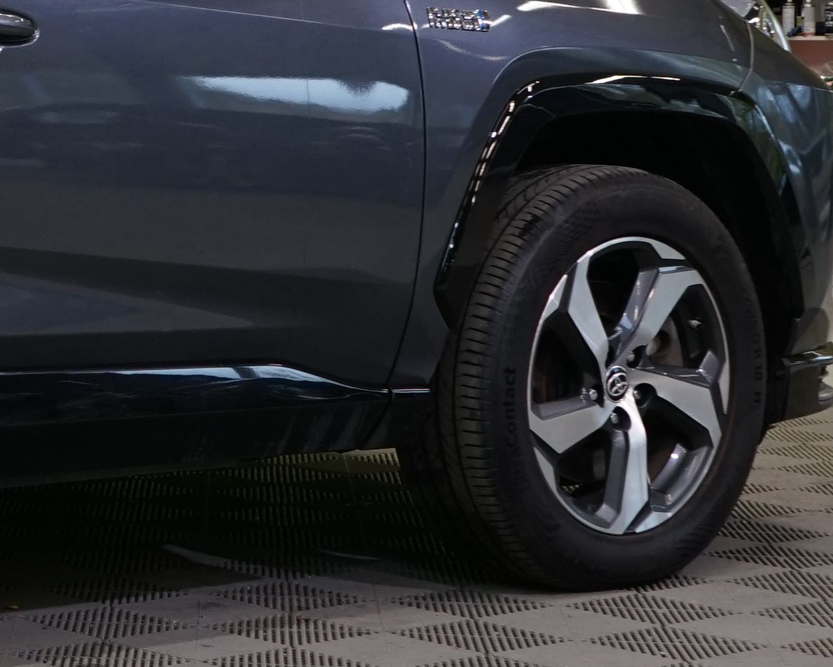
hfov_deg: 14.0
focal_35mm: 125
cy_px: 116
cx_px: -580
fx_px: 3082
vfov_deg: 12.3
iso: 640
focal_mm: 29
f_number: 6.3
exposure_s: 1/30
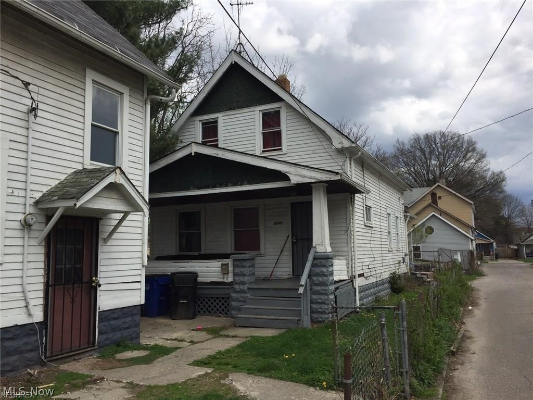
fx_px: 447
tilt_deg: +5.6
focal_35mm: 29
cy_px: 200
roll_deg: +0.6
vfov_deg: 48.2
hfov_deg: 61.7
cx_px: 266
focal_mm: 4.15
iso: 32
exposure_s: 1/3049
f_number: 2.2
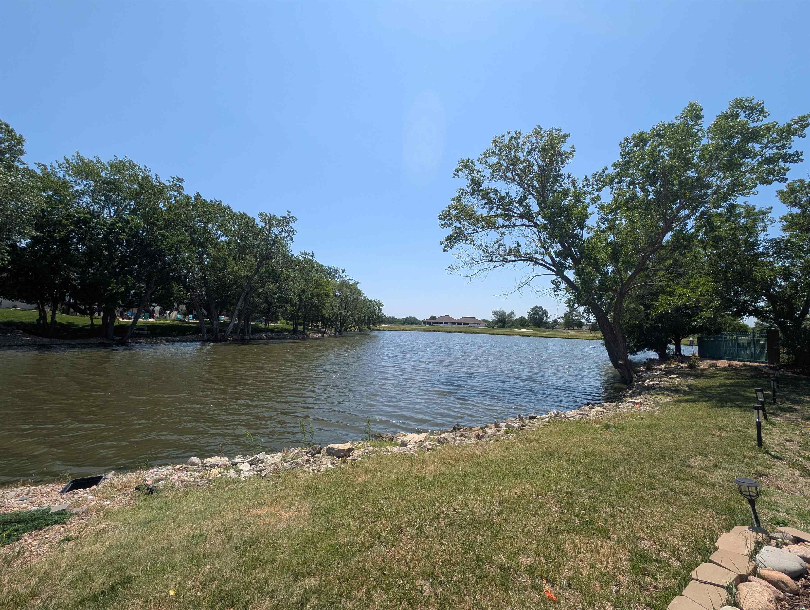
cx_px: 405
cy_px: 305
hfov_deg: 110.5
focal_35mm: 12
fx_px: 281
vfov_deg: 94.6
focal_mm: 2.23
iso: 41
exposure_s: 1/1773
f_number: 1.95
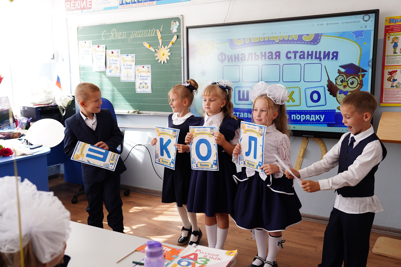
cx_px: 200
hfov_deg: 54.4
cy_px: 134
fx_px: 390
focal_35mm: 35
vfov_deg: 37.9
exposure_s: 1/320
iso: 500
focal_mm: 35
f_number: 3.5
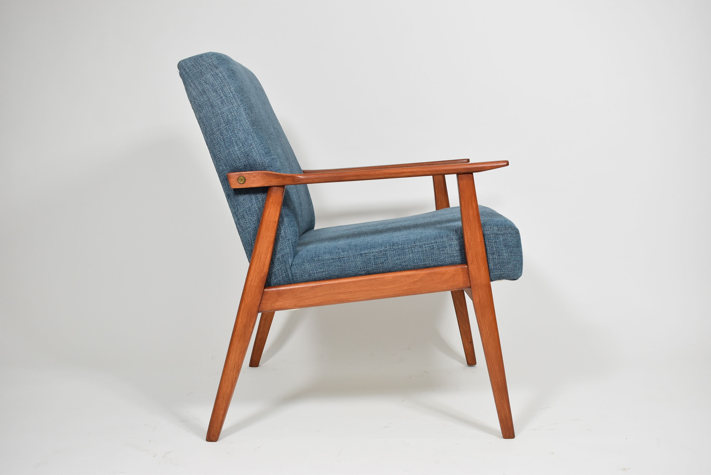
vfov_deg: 35.6
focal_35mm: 38
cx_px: 356
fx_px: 741
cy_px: 238
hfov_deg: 51.2
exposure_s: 1/125
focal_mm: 25
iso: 800
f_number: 5.6
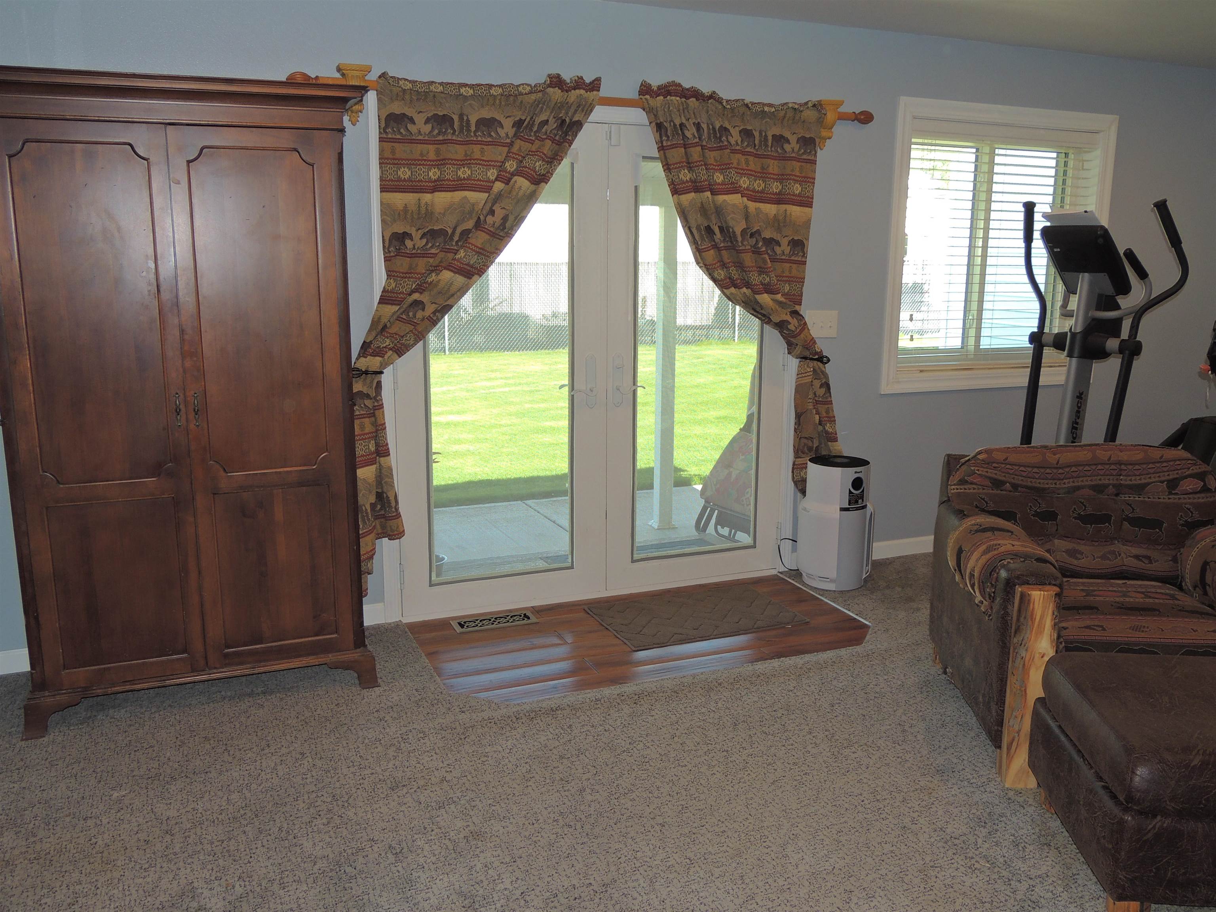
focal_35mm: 30
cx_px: 608
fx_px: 1054
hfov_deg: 60.0
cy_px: 456
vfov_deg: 46.8
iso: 100
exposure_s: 1/40
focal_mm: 5.3
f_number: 3.1
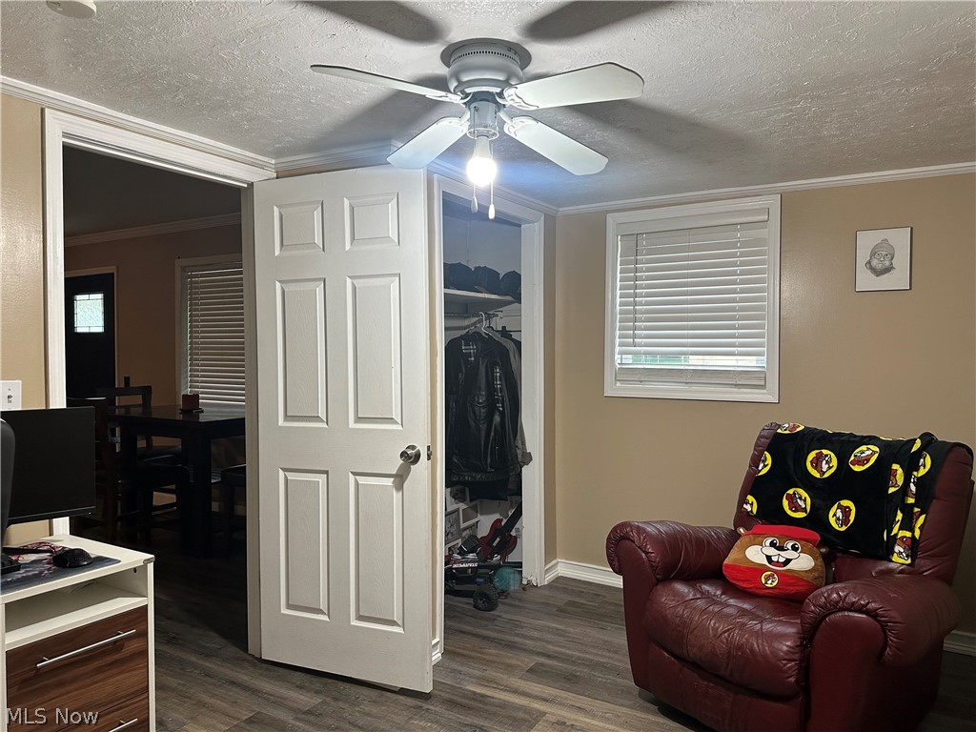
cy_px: 366
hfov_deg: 71.6
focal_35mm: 24
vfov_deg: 56.8
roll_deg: -0.2
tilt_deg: -1.1
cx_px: 488
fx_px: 677
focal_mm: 6.86
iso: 200
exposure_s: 1/120
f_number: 1.78
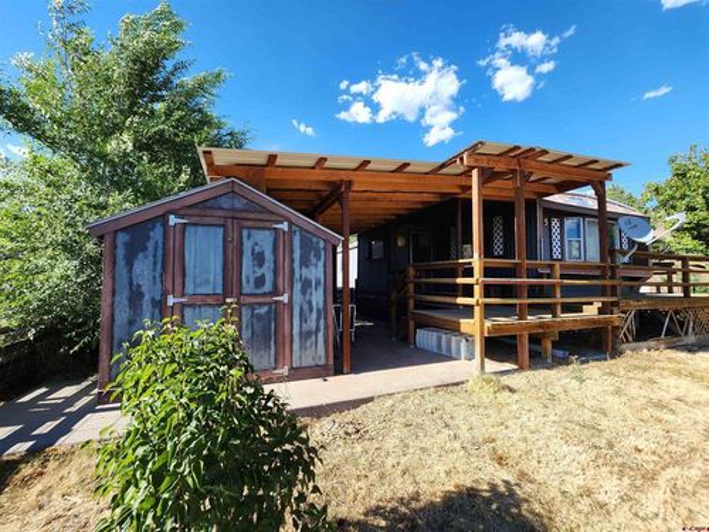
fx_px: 266
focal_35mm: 13
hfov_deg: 106.2
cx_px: 354
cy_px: 266
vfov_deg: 89.9
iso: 50
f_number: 2.2
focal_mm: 2.2
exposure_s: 1/761
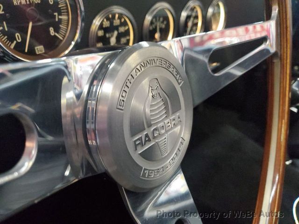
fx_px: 225
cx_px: 150
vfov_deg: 53.1
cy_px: 112
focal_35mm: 26
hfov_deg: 67.3
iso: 640
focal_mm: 4.3
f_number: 1.5
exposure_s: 1/59
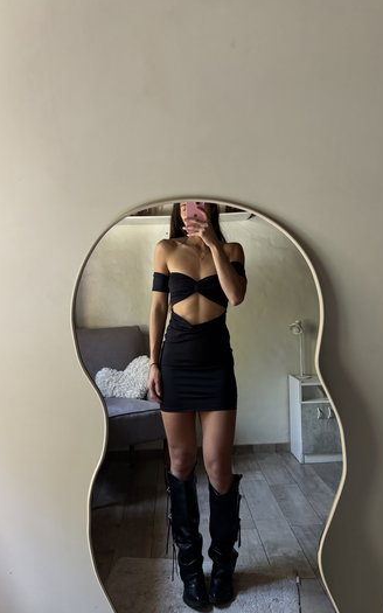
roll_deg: +1.9
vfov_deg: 66.5
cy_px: 308
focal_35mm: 28
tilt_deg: -23.0
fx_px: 468
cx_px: 193
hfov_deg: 44.5
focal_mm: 5.96
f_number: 1.6
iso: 250
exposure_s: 1/60
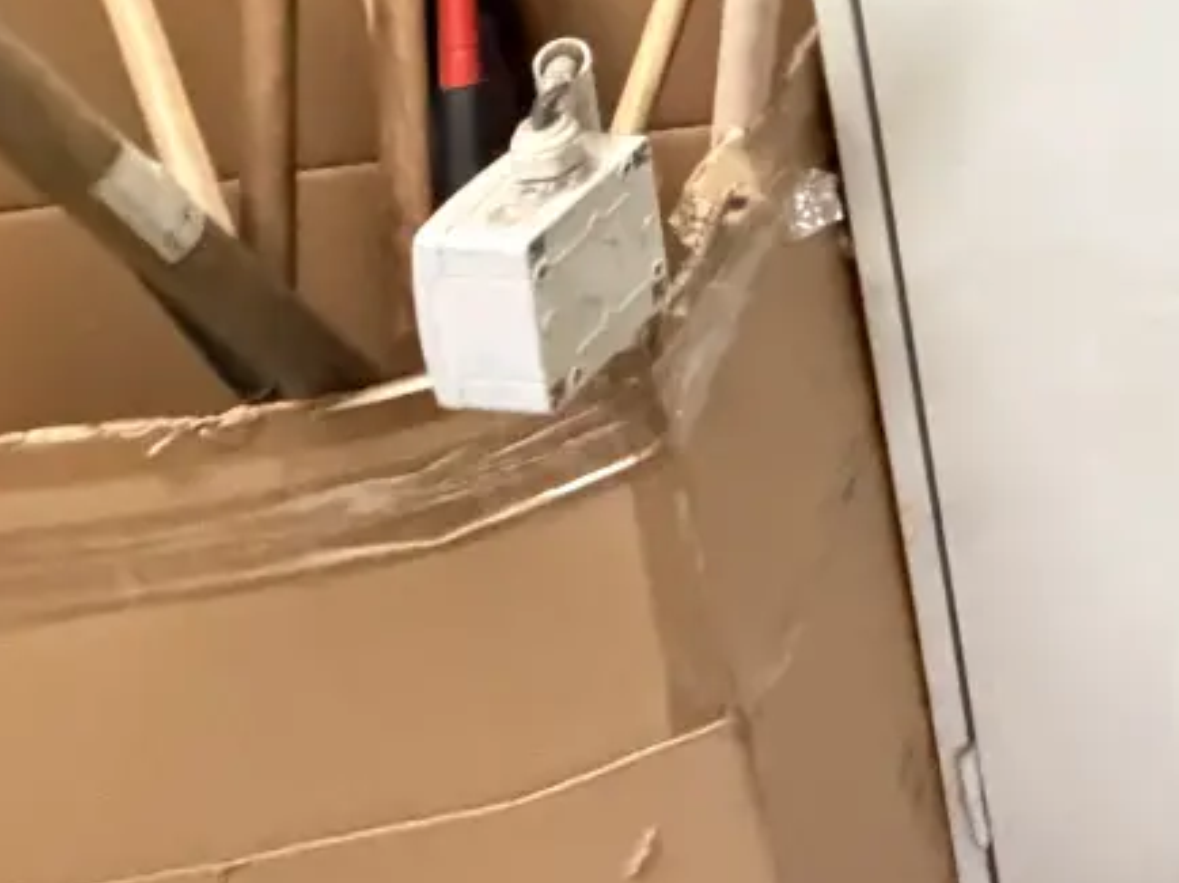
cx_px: 1728
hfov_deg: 24.7
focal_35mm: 62
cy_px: -611
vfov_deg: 19.1
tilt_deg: -14.5
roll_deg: +3.7
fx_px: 2111
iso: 1250
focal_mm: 2.22
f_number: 2.2
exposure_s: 1/33
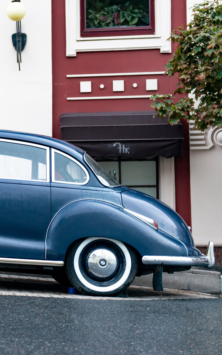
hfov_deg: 13.0
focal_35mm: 98
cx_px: -37
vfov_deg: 21.2
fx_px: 948
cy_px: 162
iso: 1000
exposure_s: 1/100
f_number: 2.8
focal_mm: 55
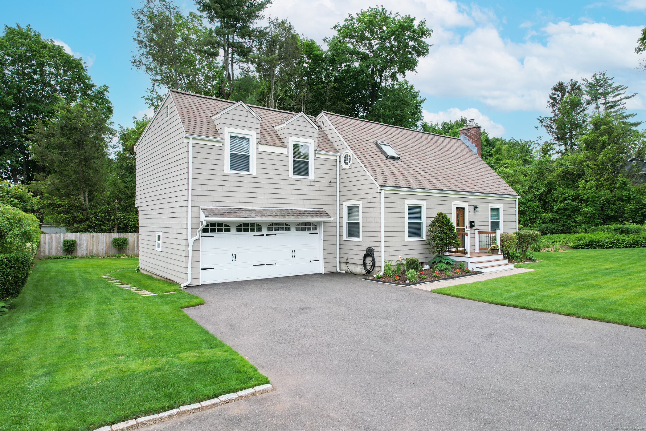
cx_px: 323
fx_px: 395
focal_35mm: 22
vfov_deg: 57.2
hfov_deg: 78.6
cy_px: 216
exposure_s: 1/640
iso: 100
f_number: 2.8
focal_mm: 8.38
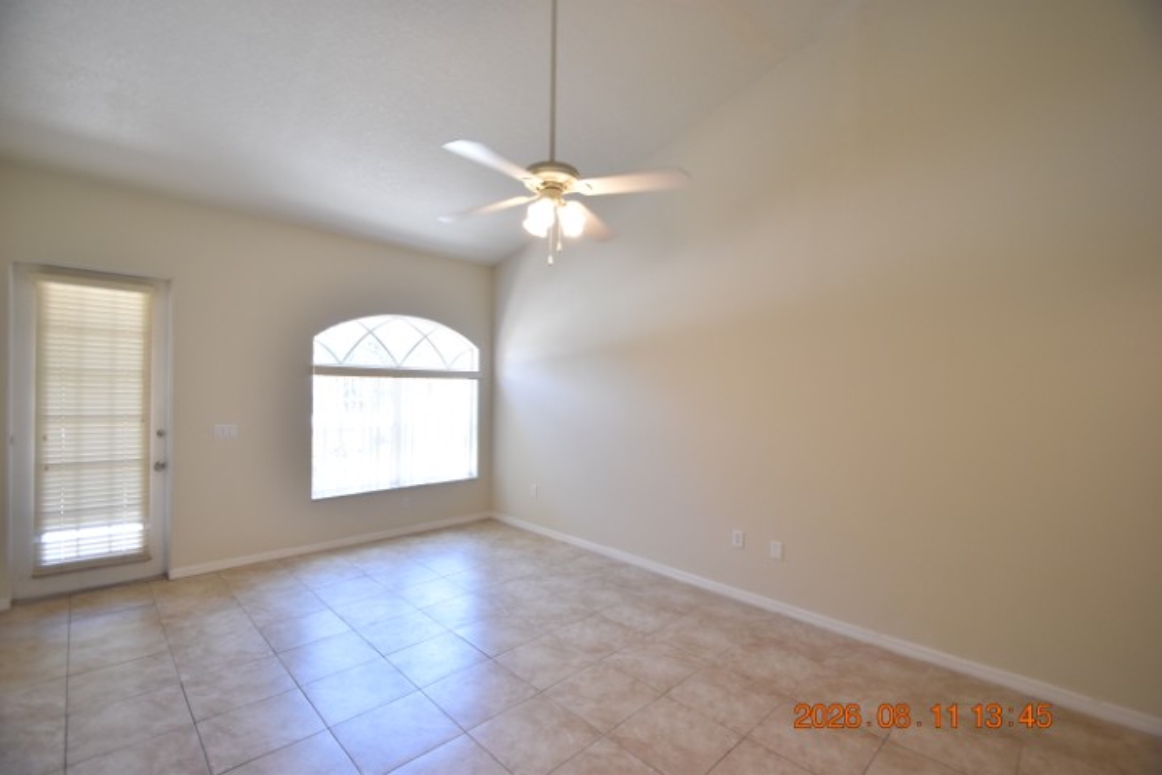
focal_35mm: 15
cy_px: 388
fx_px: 484
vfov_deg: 77.3
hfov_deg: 100.4
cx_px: 581
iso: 800
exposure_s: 1/180
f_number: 3.5
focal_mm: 10
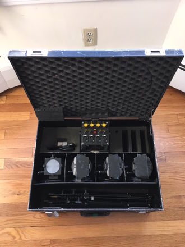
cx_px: 92
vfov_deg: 61.7
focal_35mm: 29
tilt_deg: -65.6
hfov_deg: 48.2
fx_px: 207
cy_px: 124
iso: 80
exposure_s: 1/30
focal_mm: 4.15
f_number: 2.2
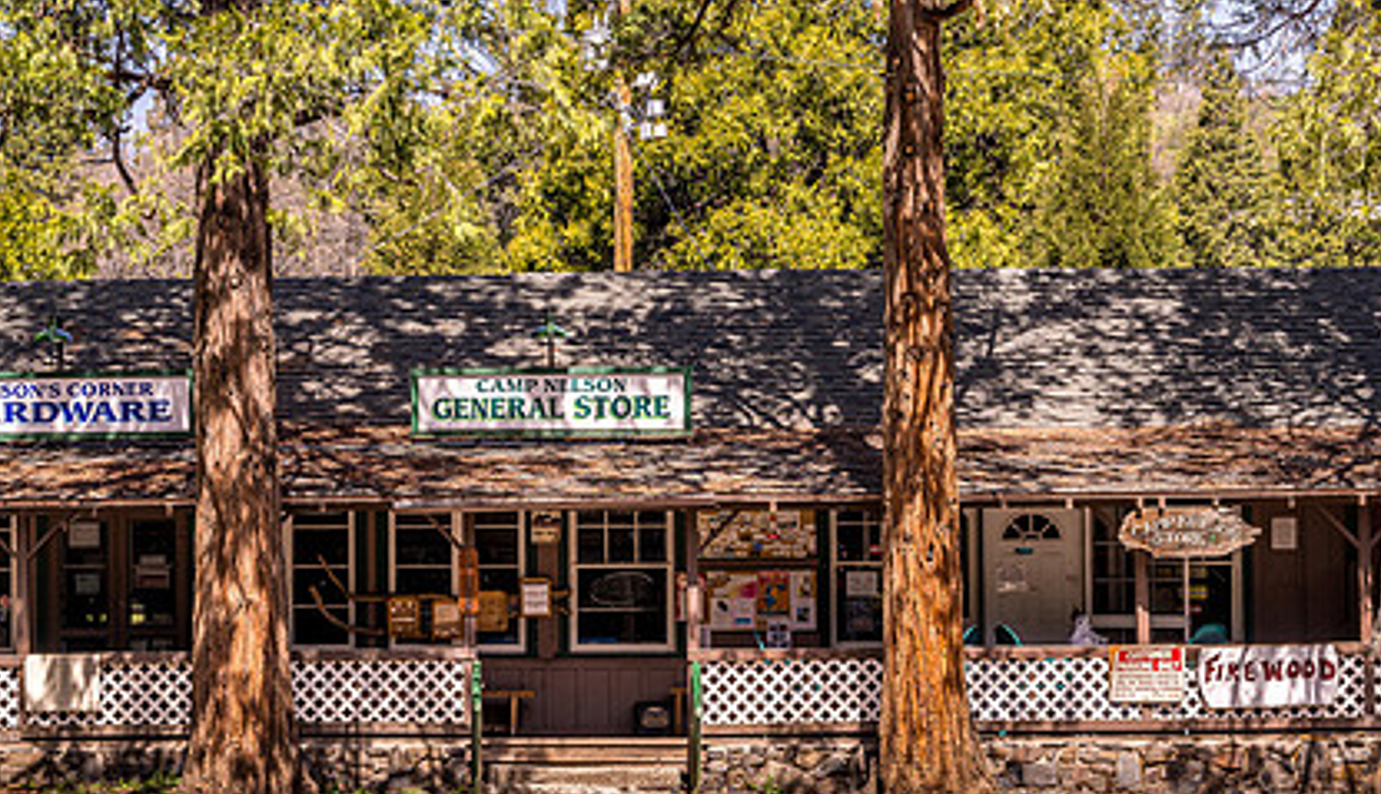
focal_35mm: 74
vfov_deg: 16.4
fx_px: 2724
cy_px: 649
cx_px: 541
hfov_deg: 28.4
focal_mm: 47
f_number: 11
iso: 160
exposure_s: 1/50
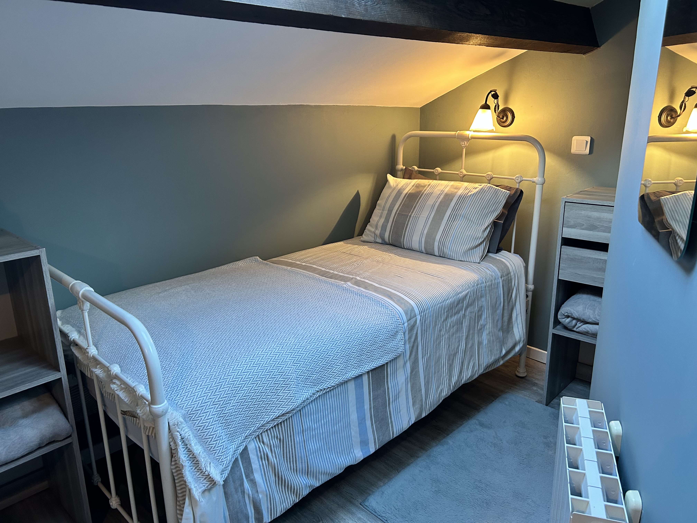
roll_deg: +1.2
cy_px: 262
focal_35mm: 26
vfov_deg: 53.1
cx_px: 348
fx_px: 524
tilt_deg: -16.8
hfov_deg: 67.3
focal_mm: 5.7
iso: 200
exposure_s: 1/50
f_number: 1.5
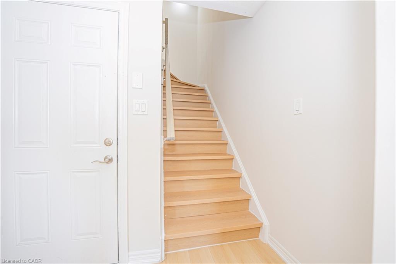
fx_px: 154
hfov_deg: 104.2
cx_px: 198
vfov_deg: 81.2
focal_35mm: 14
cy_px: 132
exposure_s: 1/20
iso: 1000
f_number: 5
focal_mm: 14
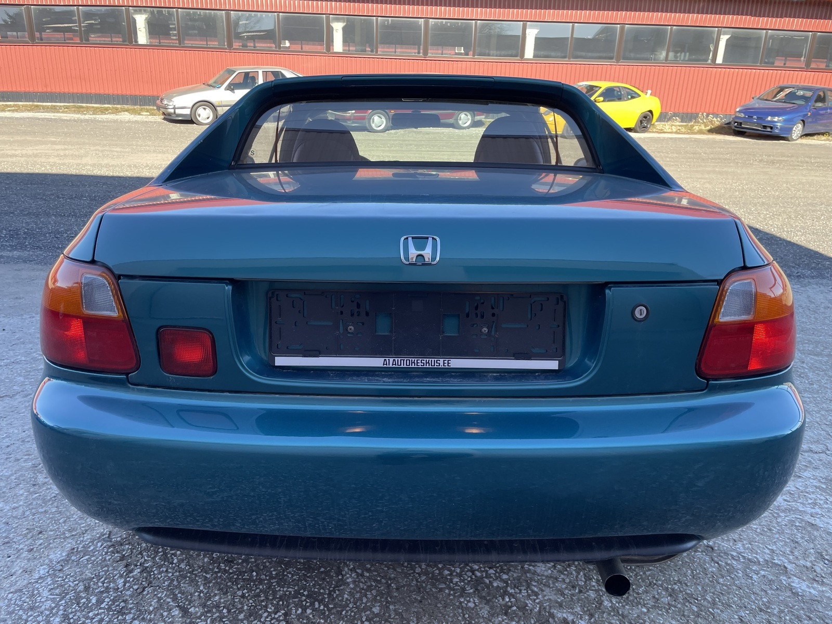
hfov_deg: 67.3
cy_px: 312
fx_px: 625
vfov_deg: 53.1
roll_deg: -1.4
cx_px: 416
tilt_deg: -20.5
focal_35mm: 26
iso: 32
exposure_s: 1/355
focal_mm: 4.2
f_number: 1.6
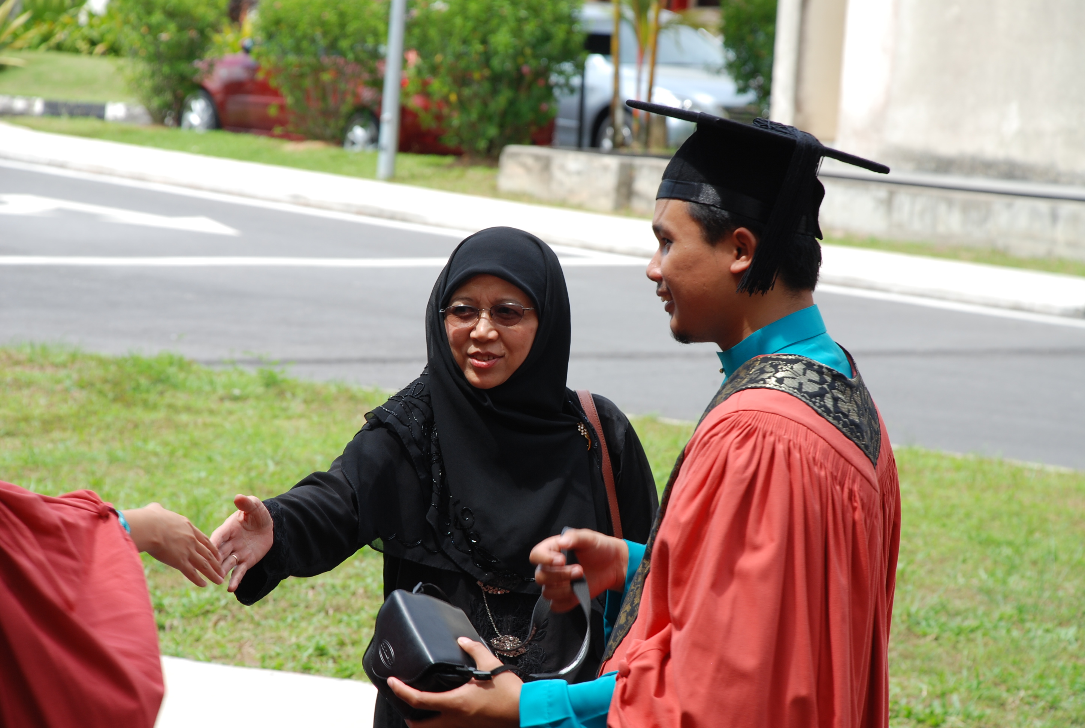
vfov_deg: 8.2
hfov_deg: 12.2
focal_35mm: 168
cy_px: 364
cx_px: 542
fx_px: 5074
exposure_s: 1/100
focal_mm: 112
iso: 125
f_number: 8
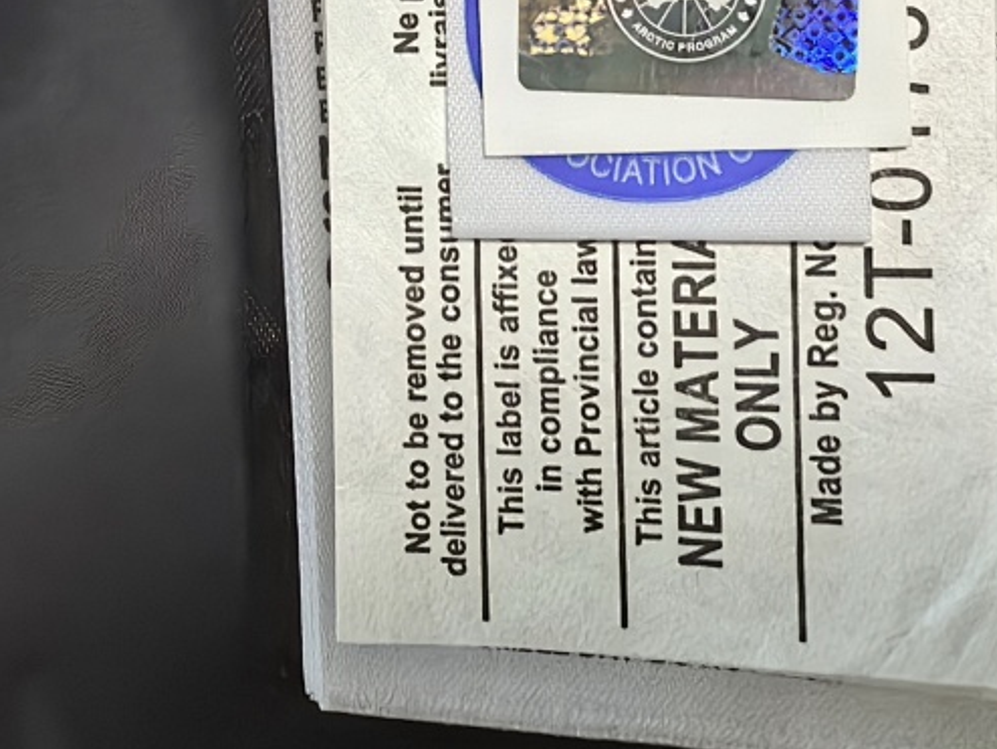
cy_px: -14
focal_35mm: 59
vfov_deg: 23.7
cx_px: 761
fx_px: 1700
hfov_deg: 32.0
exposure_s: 1/100
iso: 160
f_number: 2.2
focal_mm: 1.76
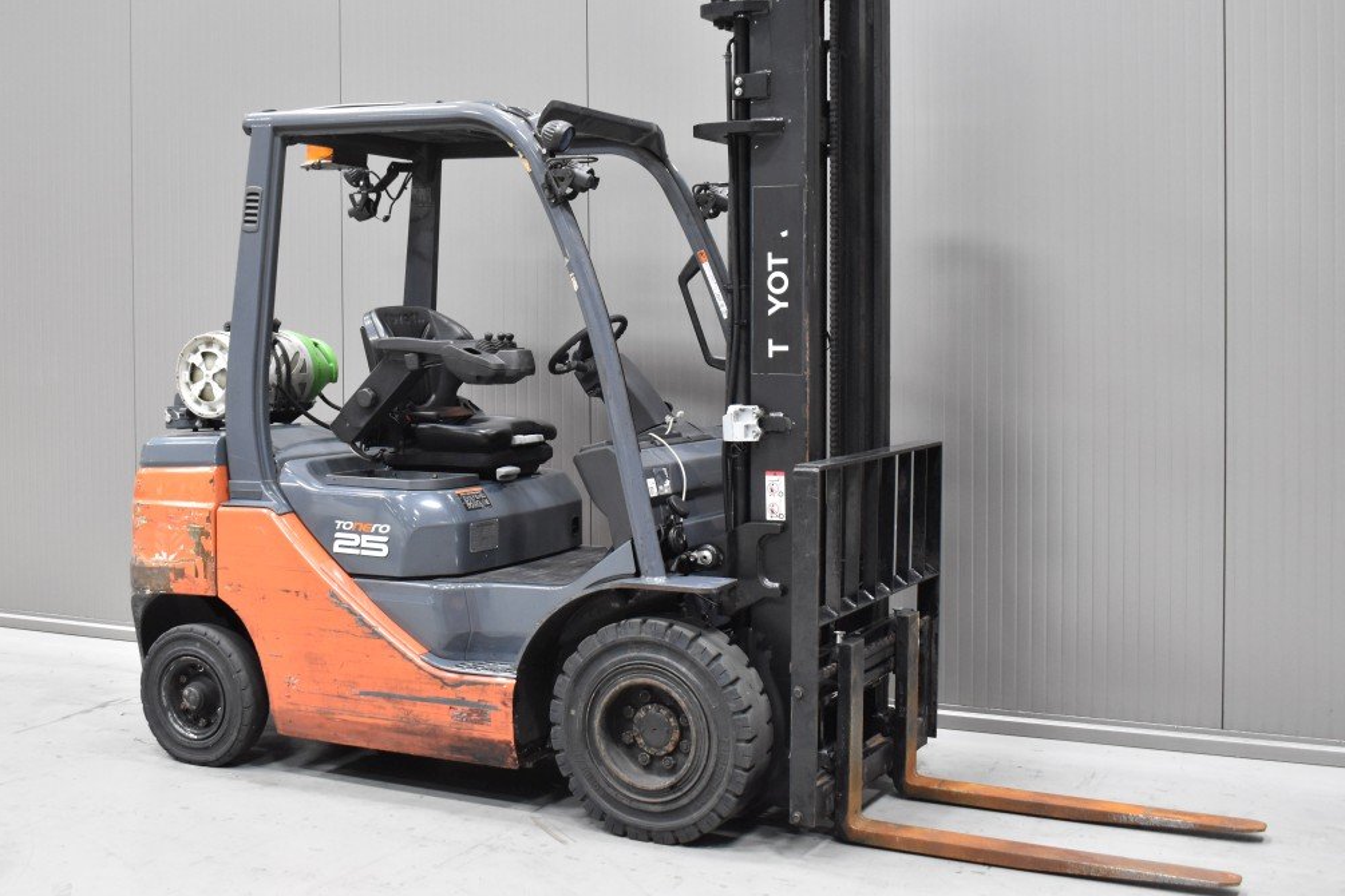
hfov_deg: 45.3
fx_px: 1606
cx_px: 585
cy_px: 384
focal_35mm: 43
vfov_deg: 31.1
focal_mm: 24
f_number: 5
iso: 1600
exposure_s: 1/25
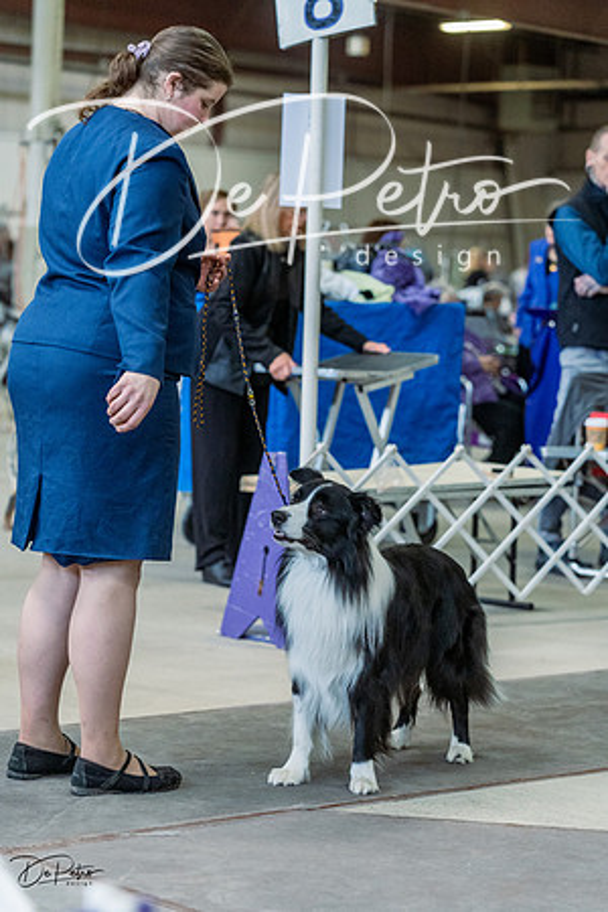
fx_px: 2634
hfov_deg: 13.2
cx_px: 304
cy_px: 456
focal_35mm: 104
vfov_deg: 19.6
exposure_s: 1/400
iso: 6400
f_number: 4
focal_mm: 104
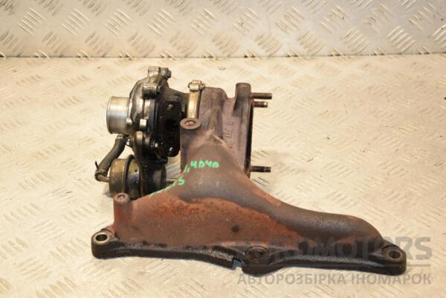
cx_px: 223
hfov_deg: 28.1
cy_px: 149
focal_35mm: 72
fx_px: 892
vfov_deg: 18.9
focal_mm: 48
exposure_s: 1/200
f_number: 5.6
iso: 800
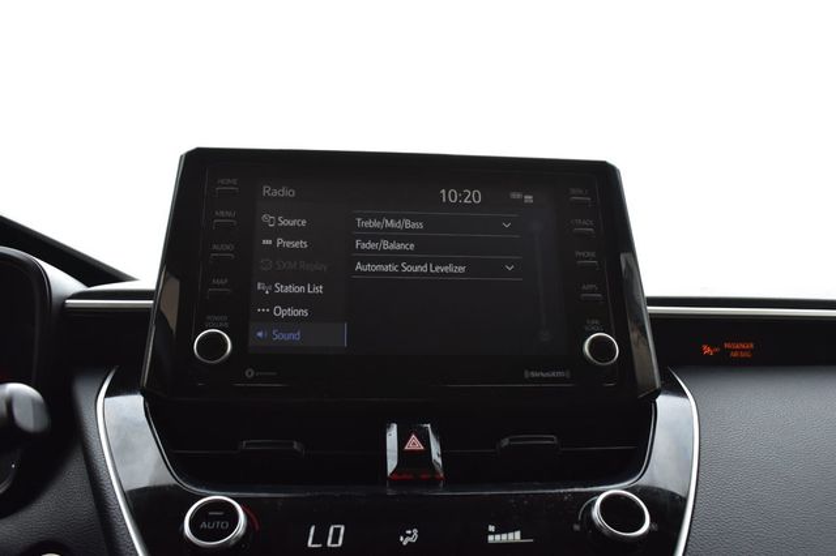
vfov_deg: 43.6
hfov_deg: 62.0
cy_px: 278
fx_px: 696
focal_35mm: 30
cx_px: 418
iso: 400
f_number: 9
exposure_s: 1/100
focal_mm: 20
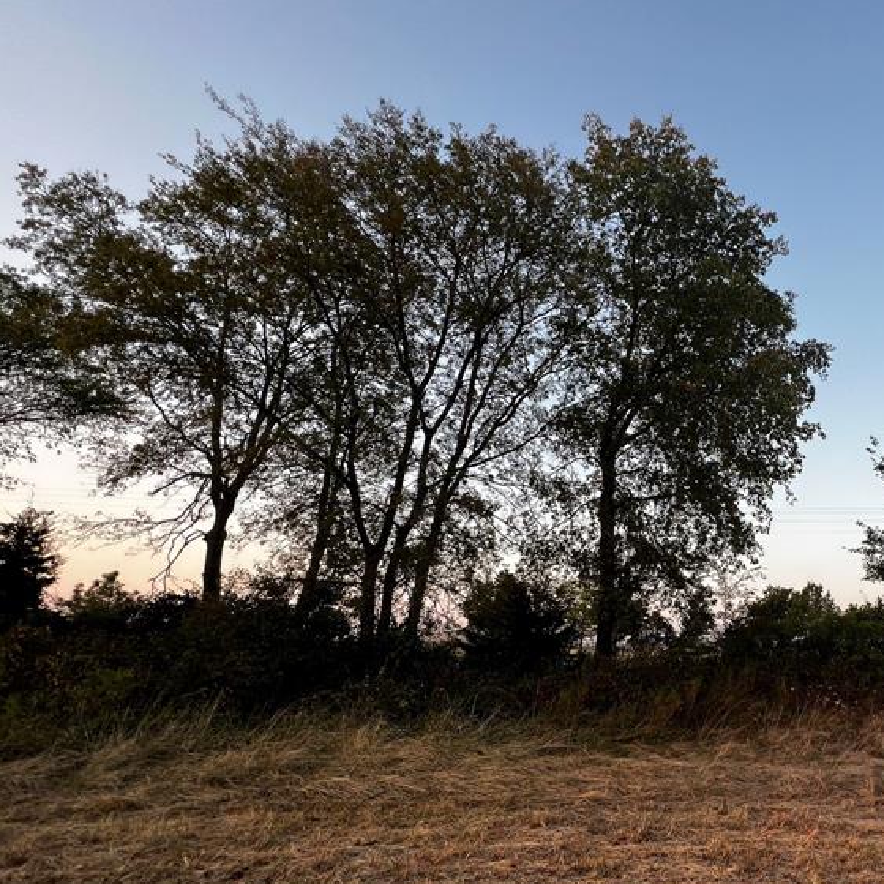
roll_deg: -1.1
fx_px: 607
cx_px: 731
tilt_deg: +12.4
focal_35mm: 21
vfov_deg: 71.8
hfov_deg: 64.5
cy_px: 500
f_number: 1.8
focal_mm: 1.57
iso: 32
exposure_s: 1/141
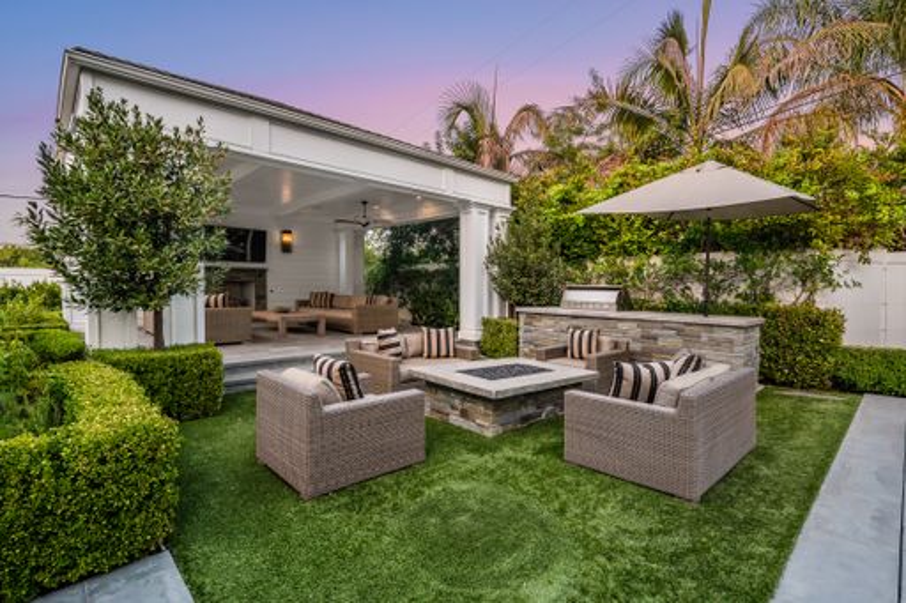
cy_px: 302
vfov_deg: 70.4
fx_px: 428
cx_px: 453
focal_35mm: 17
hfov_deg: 93.3
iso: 640
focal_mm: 17
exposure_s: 1/100
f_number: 8
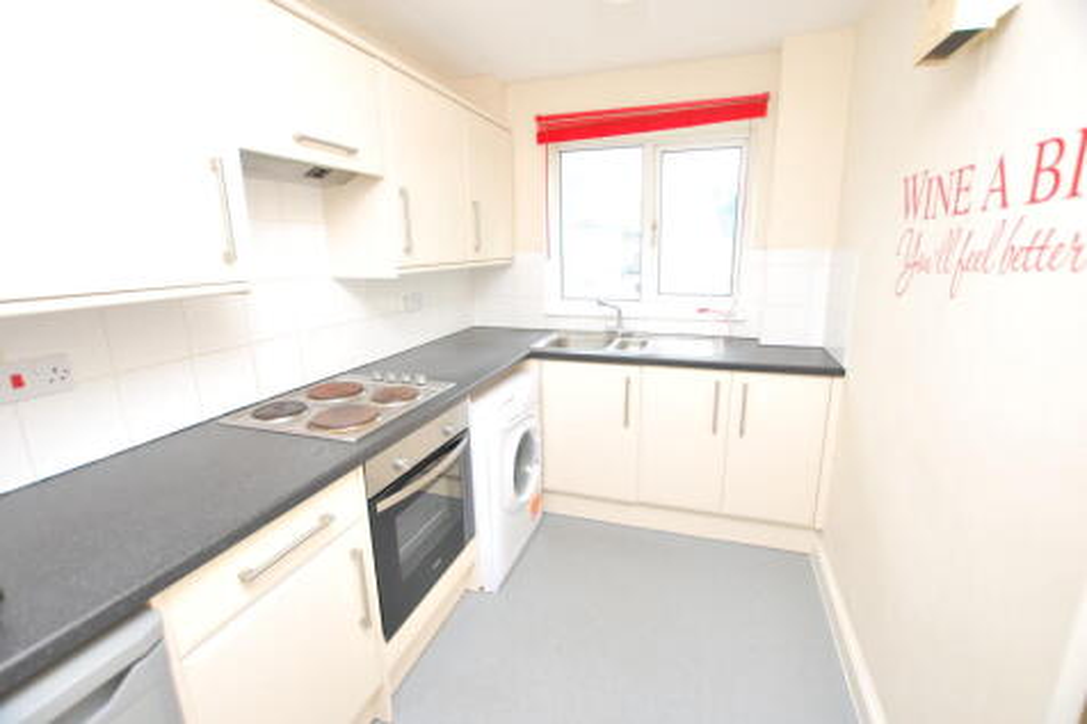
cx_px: 544
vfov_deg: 77.3
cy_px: 362
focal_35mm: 15
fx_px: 453
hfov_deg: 100.4
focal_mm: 10
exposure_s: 1/60
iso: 100
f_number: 4
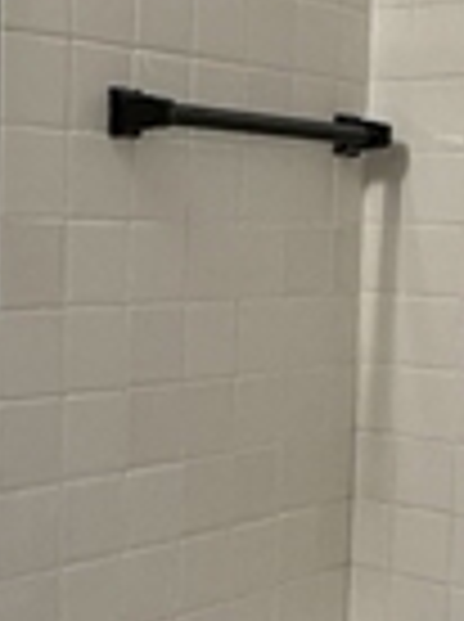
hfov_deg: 18.8
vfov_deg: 25.0
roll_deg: -0.4
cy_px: 360
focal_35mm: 78
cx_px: 234
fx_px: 1398
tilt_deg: -4.9
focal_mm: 2.22
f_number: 2.2
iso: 160
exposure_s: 1/120
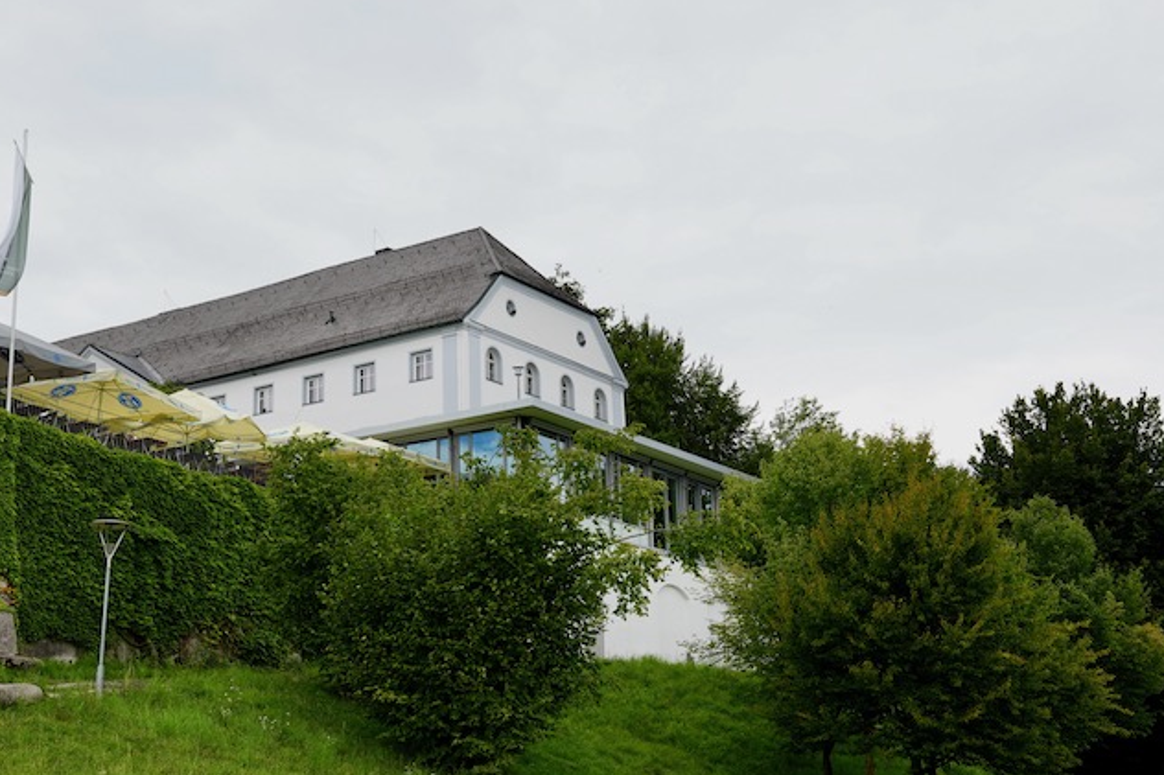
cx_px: 289
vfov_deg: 27.9
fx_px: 1561
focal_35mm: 48
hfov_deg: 39.8
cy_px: 413
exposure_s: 1/125
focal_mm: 29.8
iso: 100
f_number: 9
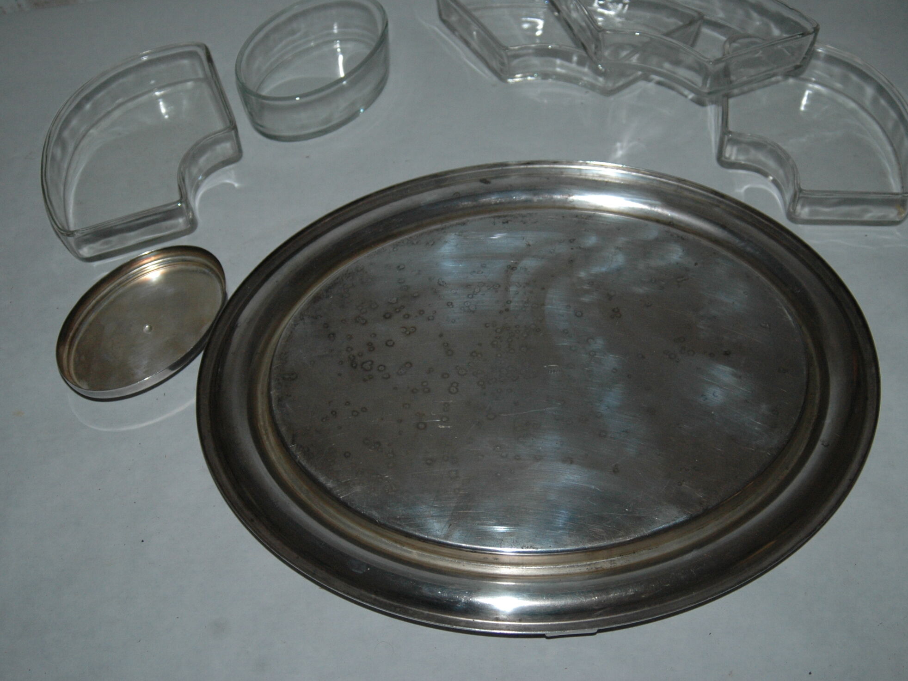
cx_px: 473
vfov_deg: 31.5
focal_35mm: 46
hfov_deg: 41.2
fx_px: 1207
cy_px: 341
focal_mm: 28
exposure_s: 1/60
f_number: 3.5
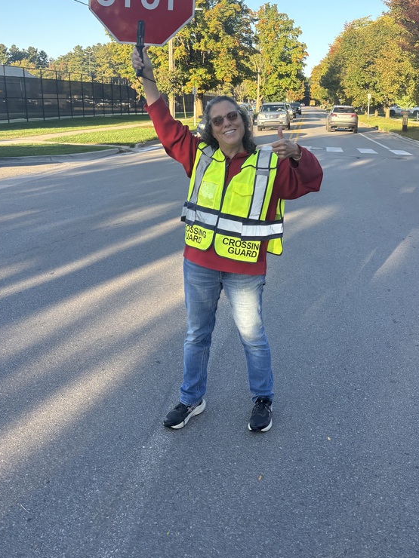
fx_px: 581
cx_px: 268
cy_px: 211
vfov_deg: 50.9
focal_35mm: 36
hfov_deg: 39.3
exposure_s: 1/693
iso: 50
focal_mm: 5.96
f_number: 1.6
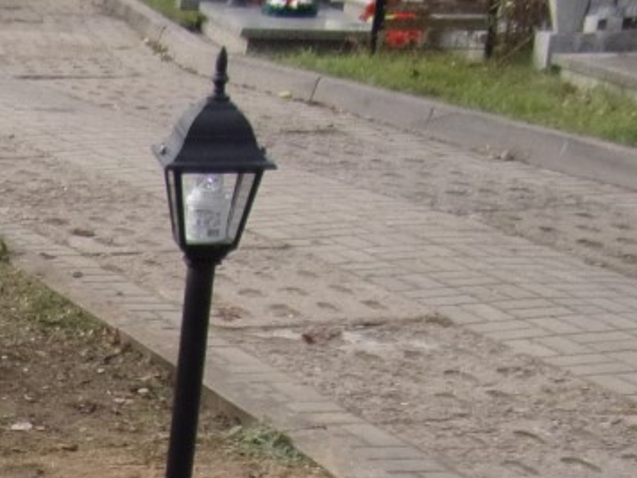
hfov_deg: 17.8
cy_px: 621
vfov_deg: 14.6
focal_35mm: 97
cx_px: -358
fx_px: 1785
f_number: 3.3
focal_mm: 4.3
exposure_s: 1/320
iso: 80
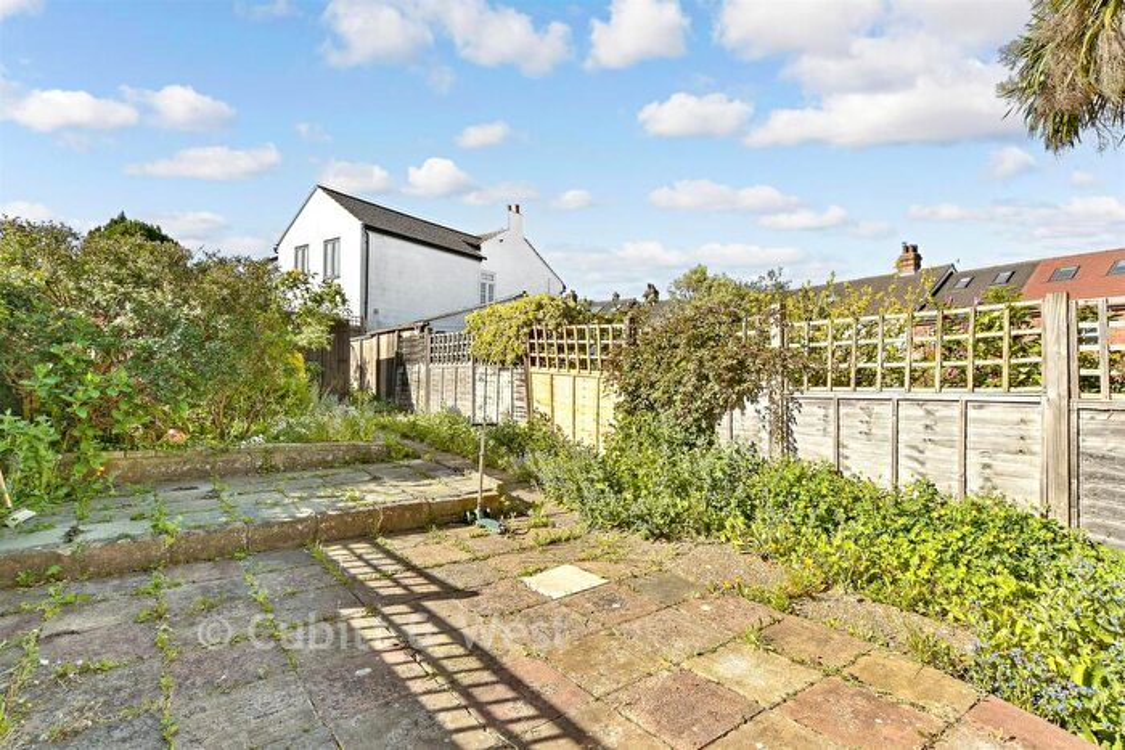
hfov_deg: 93.3
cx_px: 562
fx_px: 531
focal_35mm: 17
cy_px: 375
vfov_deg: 70.5
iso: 160
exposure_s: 1/80
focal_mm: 11.5
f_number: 8
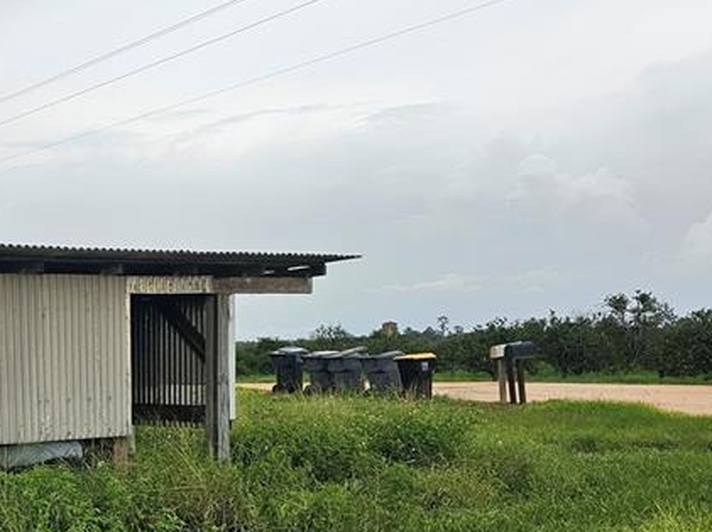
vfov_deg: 25.5
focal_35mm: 56
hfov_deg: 31.2
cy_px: 441
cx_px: -37
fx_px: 1151
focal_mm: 6.3
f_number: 1.7
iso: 20
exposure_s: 1/207
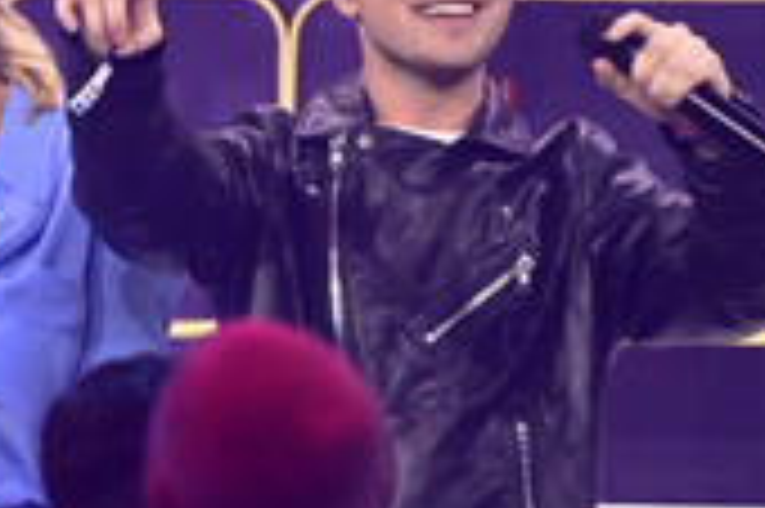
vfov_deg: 1.0
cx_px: 155
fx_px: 28235
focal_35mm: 1330
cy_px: 162
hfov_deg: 1.6
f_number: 5.6
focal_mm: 500
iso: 8000
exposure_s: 1/400
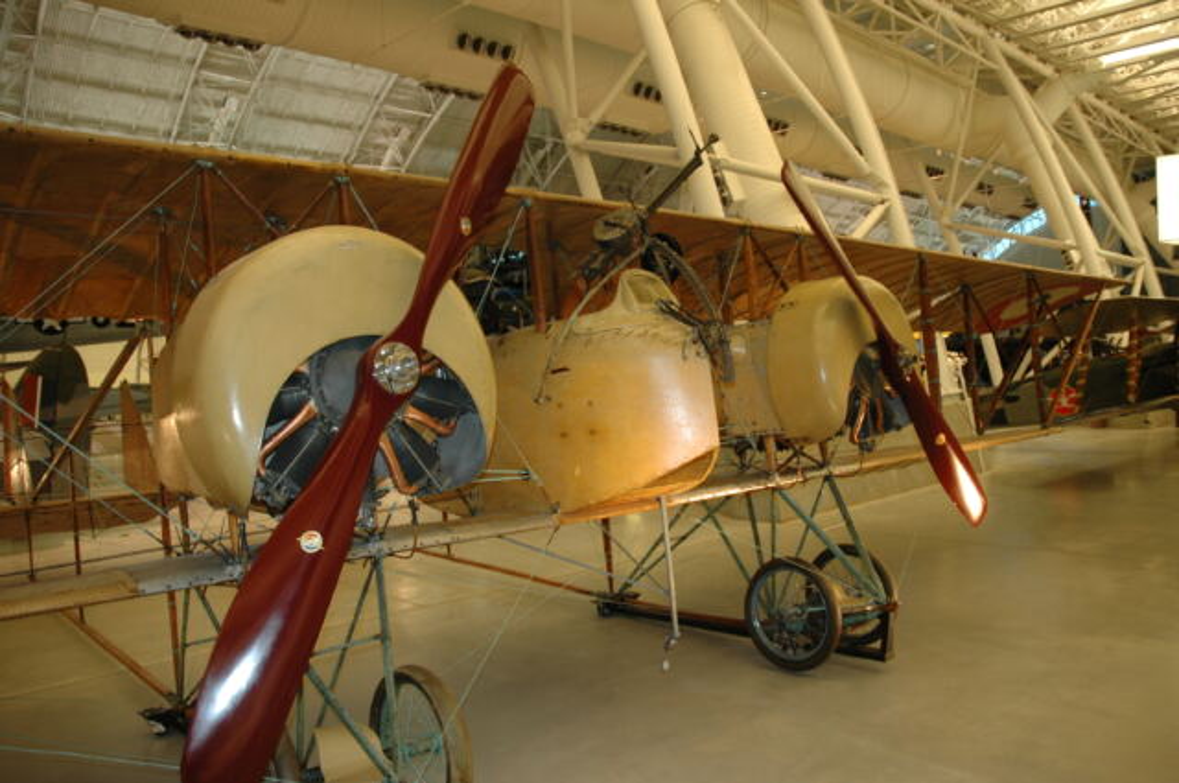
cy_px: 392
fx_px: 883
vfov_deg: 47.8
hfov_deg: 67.4
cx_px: 590
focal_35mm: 27
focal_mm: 18
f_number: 3.5
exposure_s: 1/15
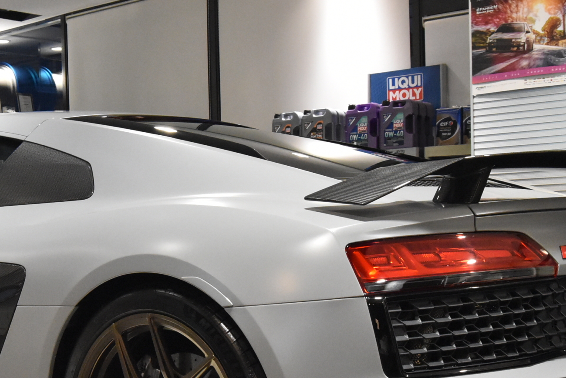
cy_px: 303
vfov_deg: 20.7
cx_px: 189
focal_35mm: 65
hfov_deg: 30.7
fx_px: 1023
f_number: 8
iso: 4500
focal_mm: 22
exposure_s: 1/30
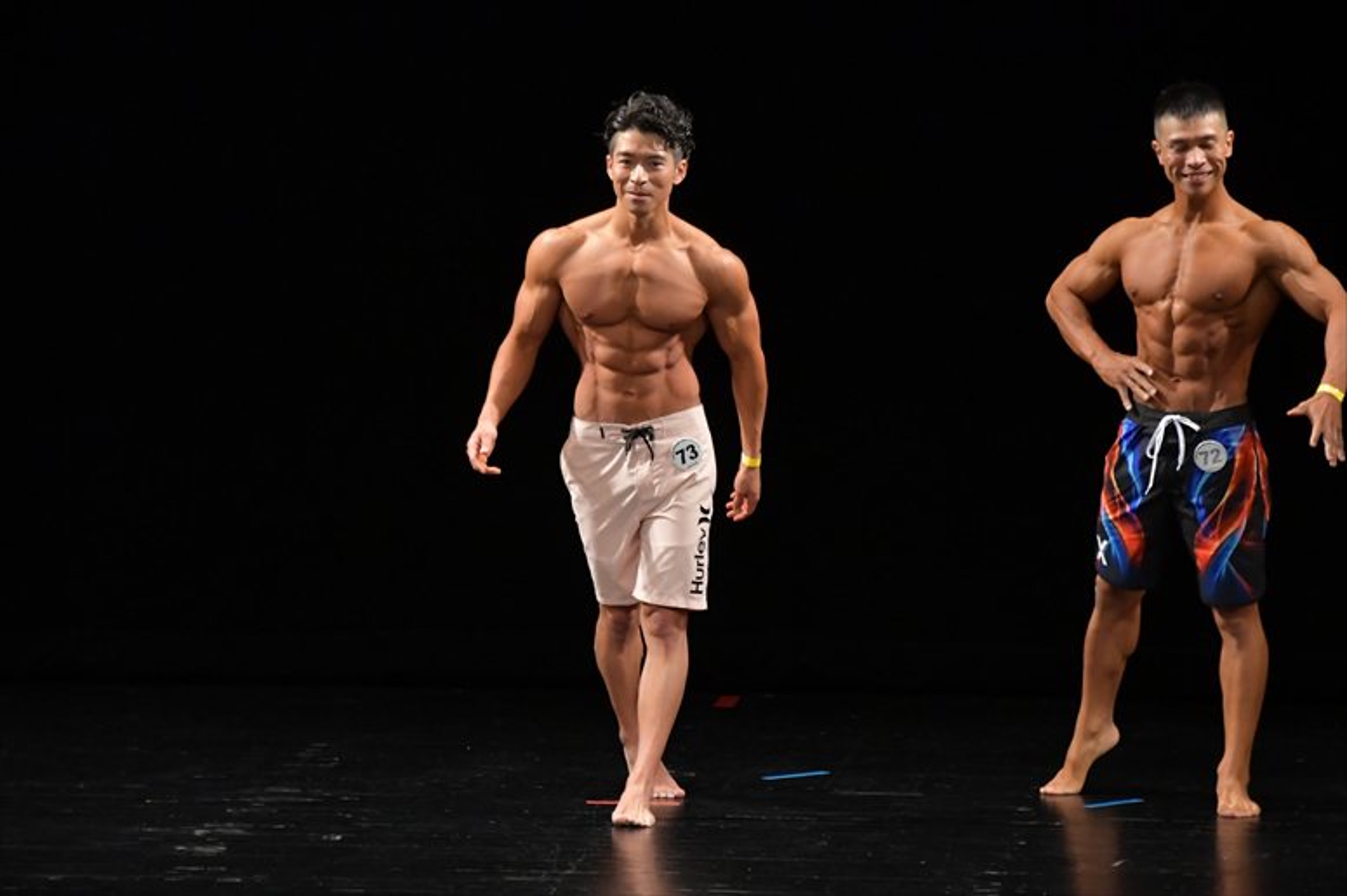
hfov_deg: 6.9
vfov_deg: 4.6
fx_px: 11220
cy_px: 448
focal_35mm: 300
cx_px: 674
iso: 3200
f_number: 5.6
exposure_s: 1/400
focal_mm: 200
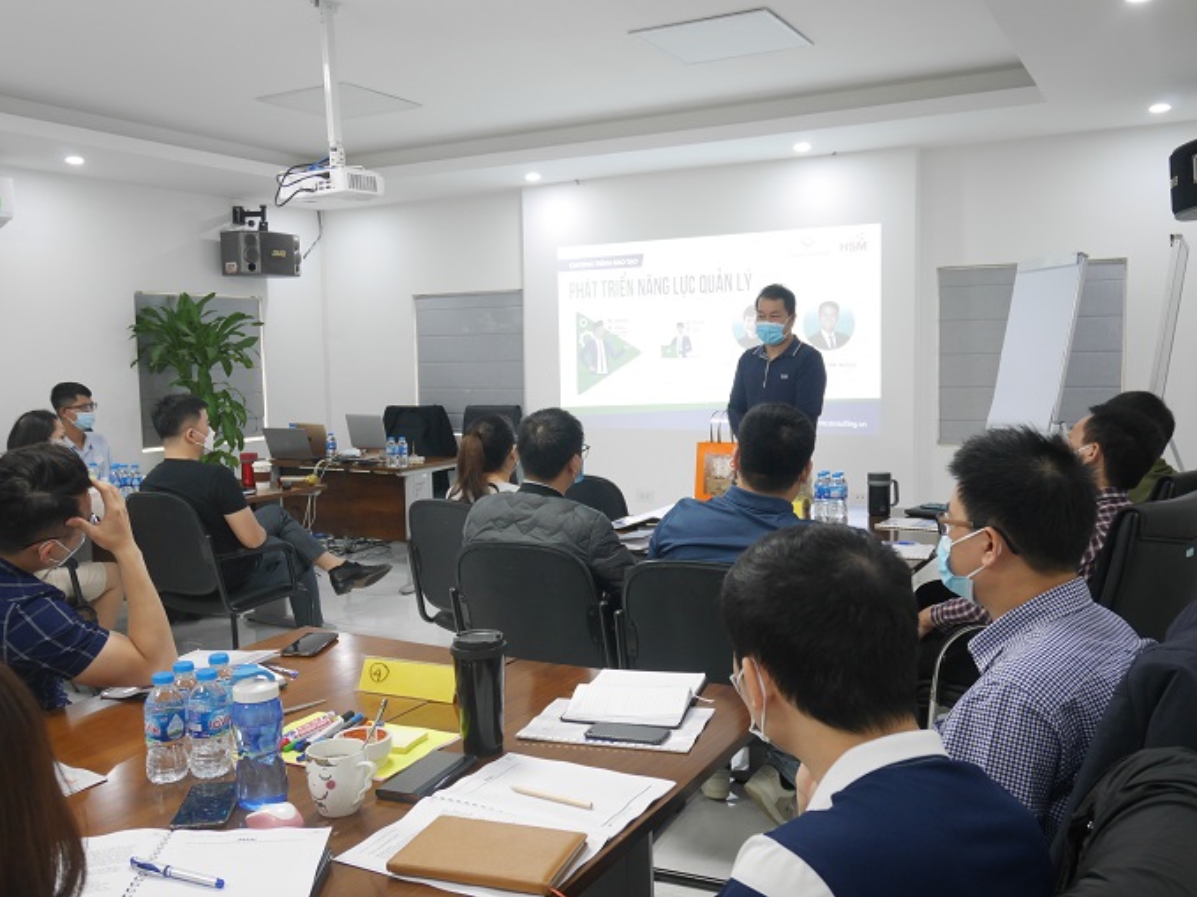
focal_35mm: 33
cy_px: 454
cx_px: 585
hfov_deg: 55.4
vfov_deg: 42.9
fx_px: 1141
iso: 800
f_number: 3.9
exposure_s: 1/60
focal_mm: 16
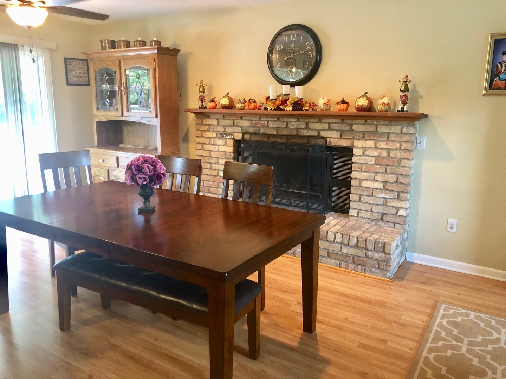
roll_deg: +0.6
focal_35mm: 28
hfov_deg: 63.4
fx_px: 409
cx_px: 253
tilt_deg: -11.6
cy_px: 190
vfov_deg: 49.7
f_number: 1.8
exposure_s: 1/15
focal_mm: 4
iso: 100
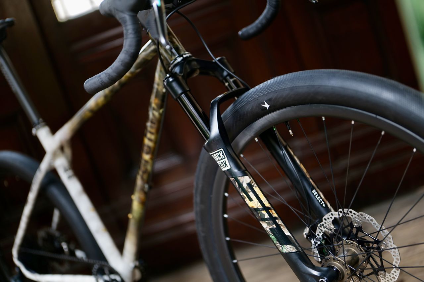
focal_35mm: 50
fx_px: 589
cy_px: 141
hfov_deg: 39.6
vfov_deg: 27.0
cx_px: 212
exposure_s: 1/125
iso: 250
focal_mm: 50
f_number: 1.4
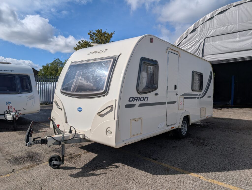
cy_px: 95
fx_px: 175
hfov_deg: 71.5
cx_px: 126
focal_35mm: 24
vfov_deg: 56.9
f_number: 1.68
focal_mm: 6.9
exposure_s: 1/22727
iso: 23
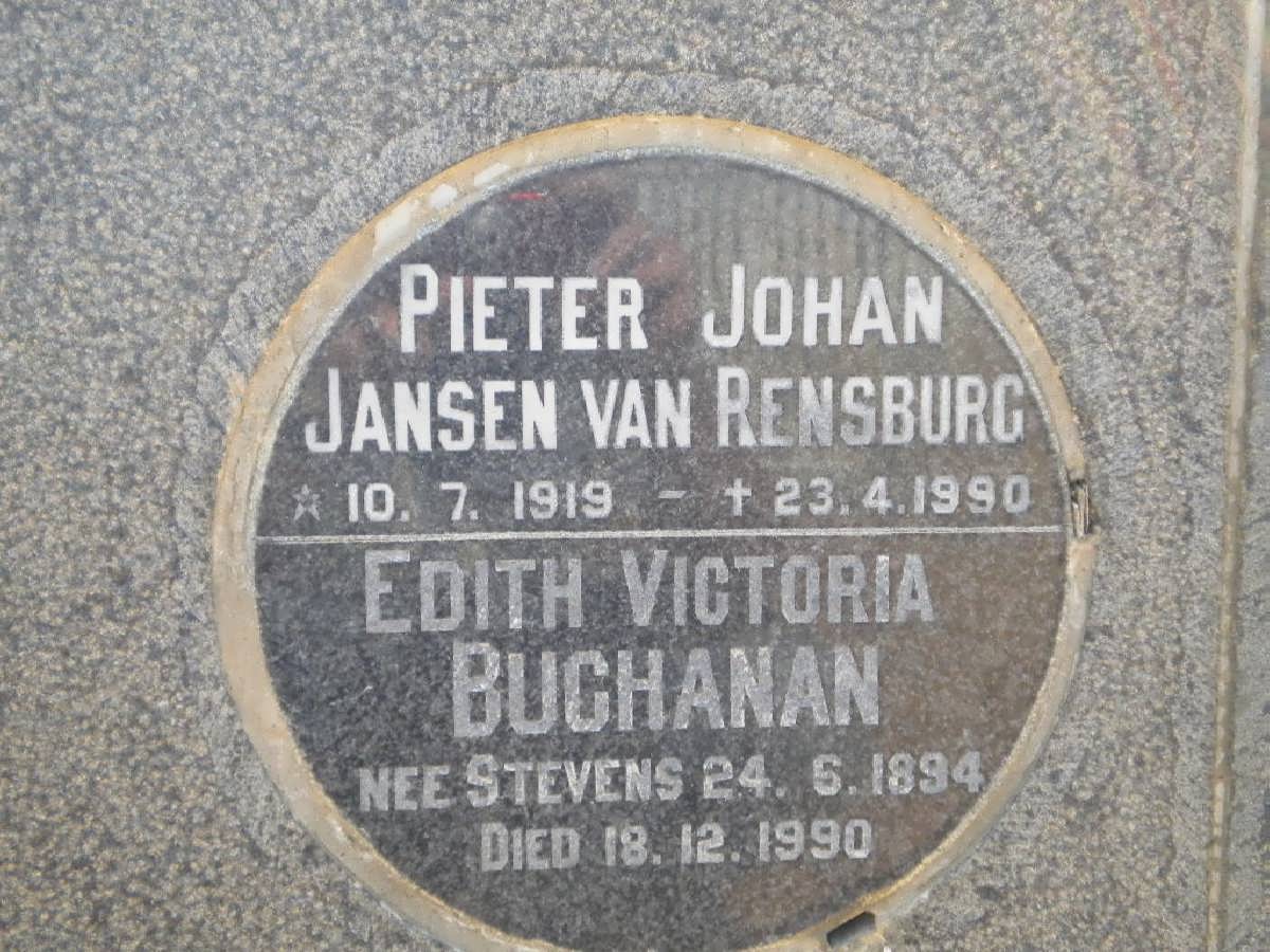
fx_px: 1908
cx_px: 635
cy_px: 476
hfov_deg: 36.8
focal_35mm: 52
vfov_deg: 28.0
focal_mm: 9.3
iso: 384
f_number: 3.9
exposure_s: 1/500
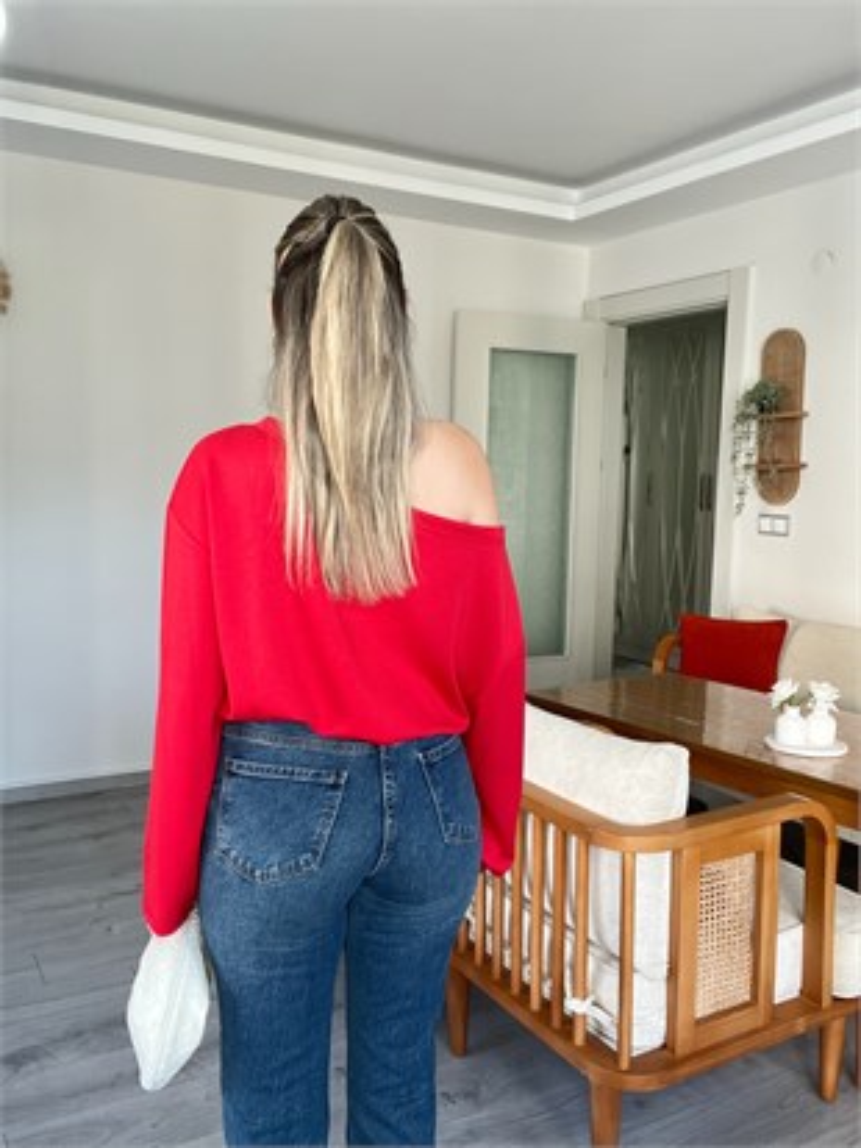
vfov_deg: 59.9
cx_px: 430
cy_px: 574
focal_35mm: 30
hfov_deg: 46.8
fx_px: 994
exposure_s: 1/108
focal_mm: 2.71
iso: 100
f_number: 2.2
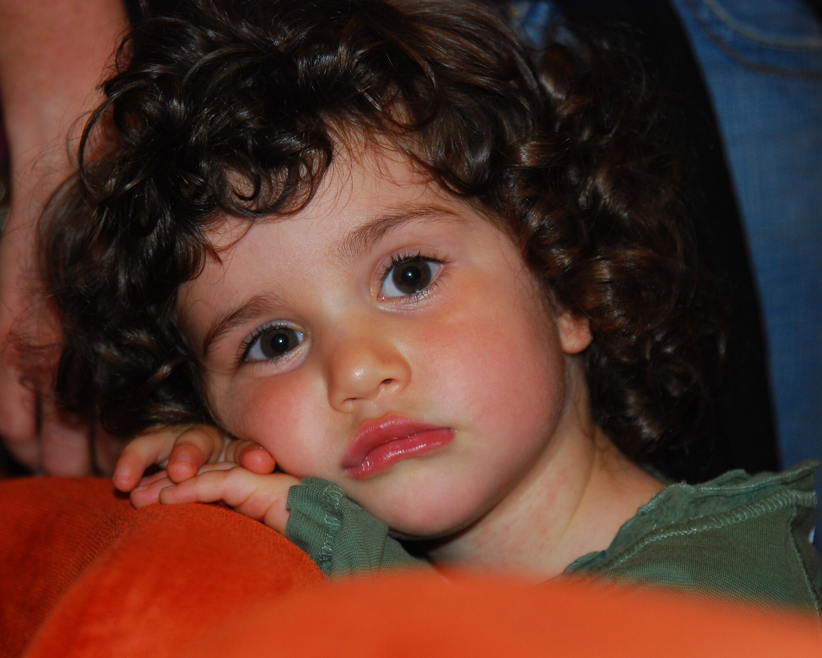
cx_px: 426
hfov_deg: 15.2
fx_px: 3079
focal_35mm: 127
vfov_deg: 12.2
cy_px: 329
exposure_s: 1/60
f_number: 4
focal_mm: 75
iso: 400
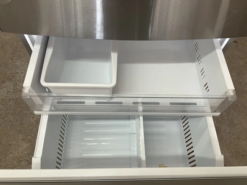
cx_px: 124
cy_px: 92
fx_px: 207
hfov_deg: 61.7
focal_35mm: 29
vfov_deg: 48.2
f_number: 1.8
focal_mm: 3
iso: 50
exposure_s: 1/60
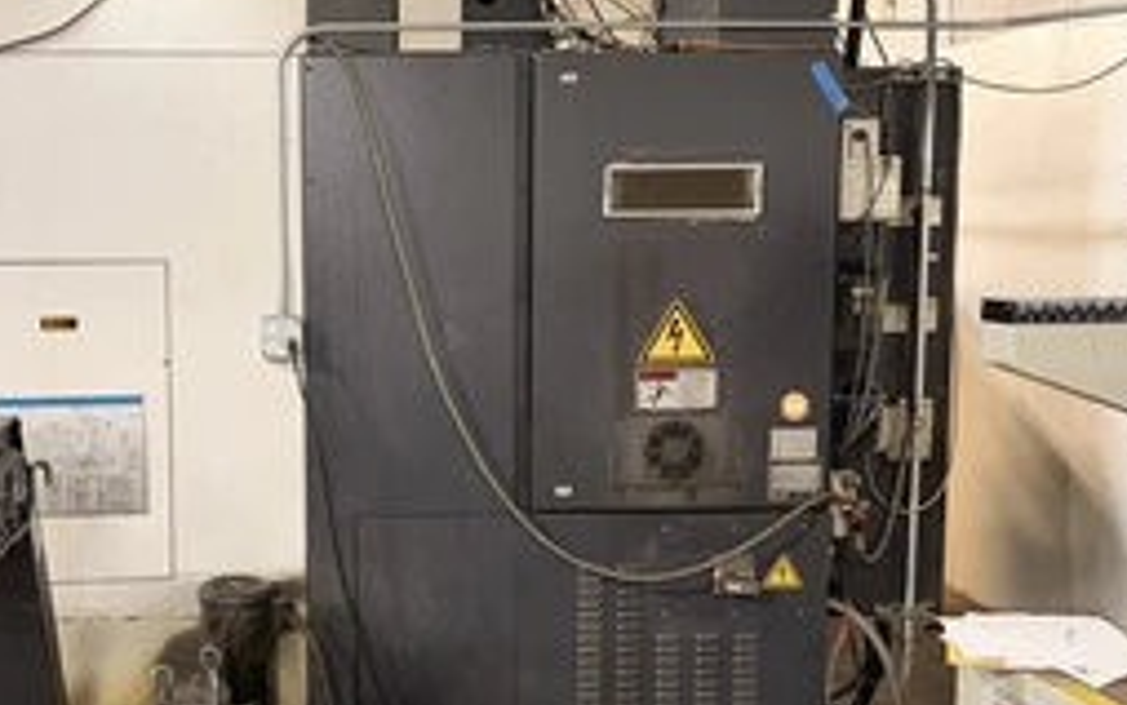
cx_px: 342
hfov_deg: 48.1
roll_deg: +0.5
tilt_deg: -5.0
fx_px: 1229
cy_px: 341
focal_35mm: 40
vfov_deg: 32.0
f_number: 1.78
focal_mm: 6.76
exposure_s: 1/60
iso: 400
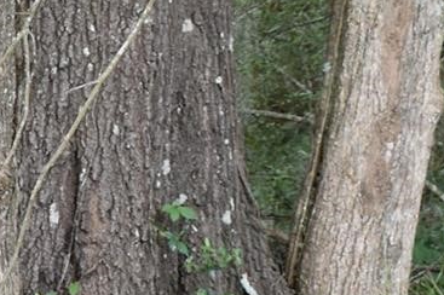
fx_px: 2477
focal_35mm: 201
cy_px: 125
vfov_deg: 6.8
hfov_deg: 9.6
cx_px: -432
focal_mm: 24
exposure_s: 1/60
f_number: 7.1
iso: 400
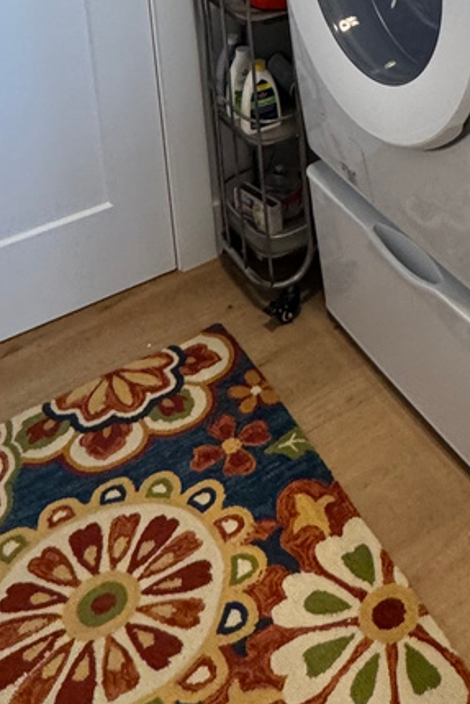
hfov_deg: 25.2
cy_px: -178
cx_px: 423
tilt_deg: -12.1
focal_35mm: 52
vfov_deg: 31.0
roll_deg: +1.8
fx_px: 1017
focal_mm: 2.22
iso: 250
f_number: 2.2
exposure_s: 1/120
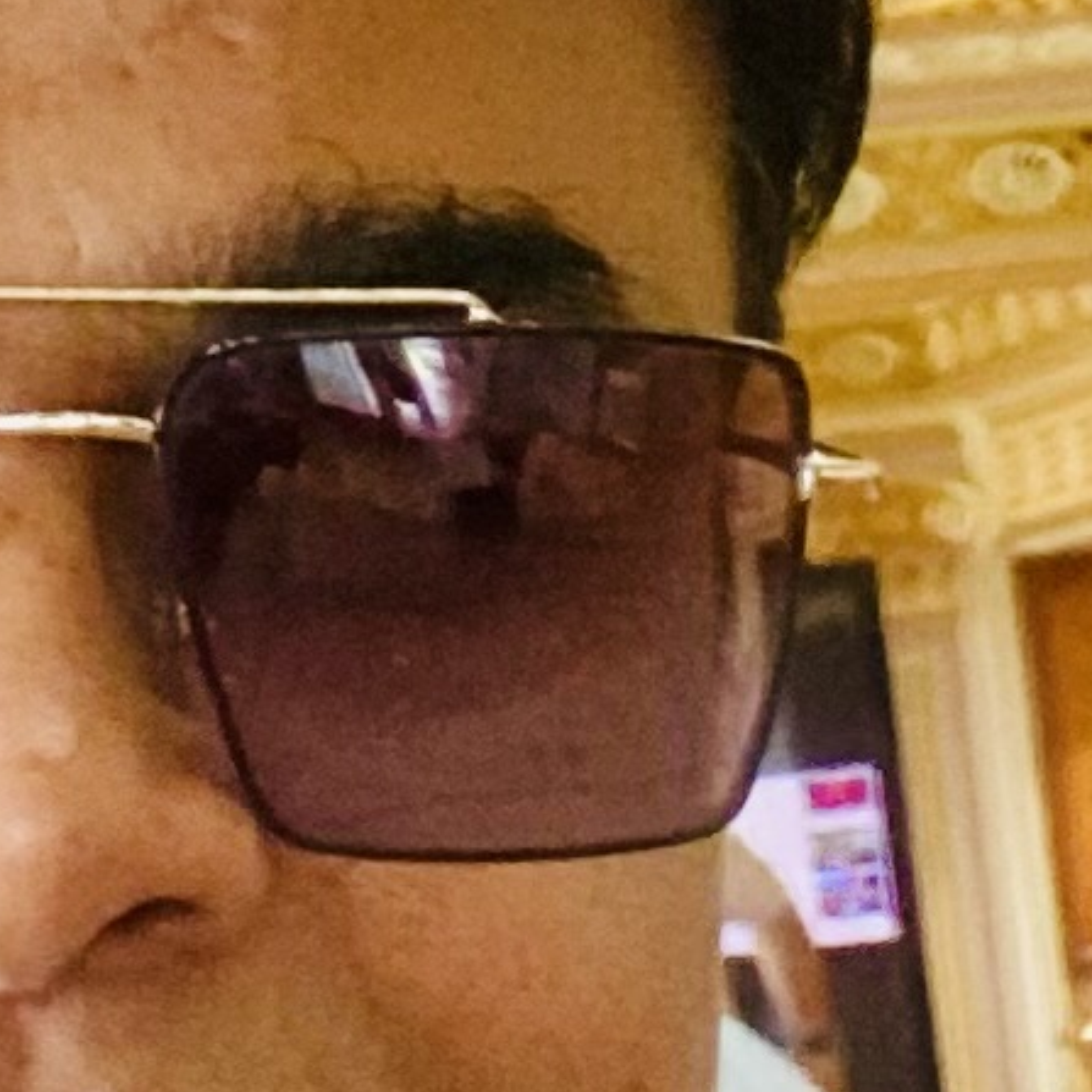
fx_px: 6531
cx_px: 132
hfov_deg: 9.5
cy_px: -423
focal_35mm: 183
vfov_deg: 9.4
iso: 160
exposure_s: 1/50
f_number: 2.2
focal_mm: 2.71
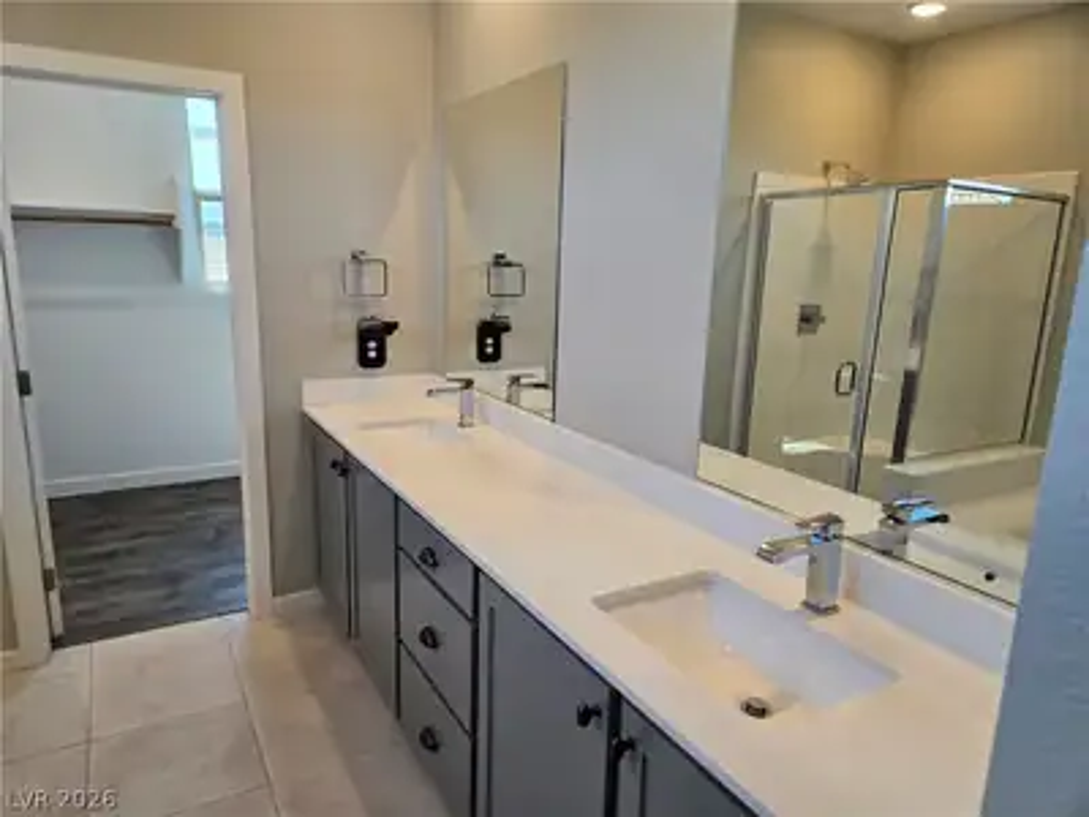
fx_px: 724
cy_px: 408
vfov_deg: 58.9
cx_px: 544
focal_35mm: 23
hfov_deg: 73.9
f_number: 1.8
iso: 80
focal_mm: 5.4
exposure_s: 1/120
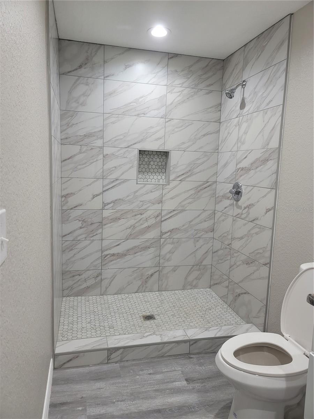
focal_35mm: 25
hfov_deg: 54.9
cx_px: 157
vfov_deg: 69.4
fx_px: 302
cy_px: 210
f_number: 1.8
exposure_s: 1/120
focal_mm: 7
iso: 200
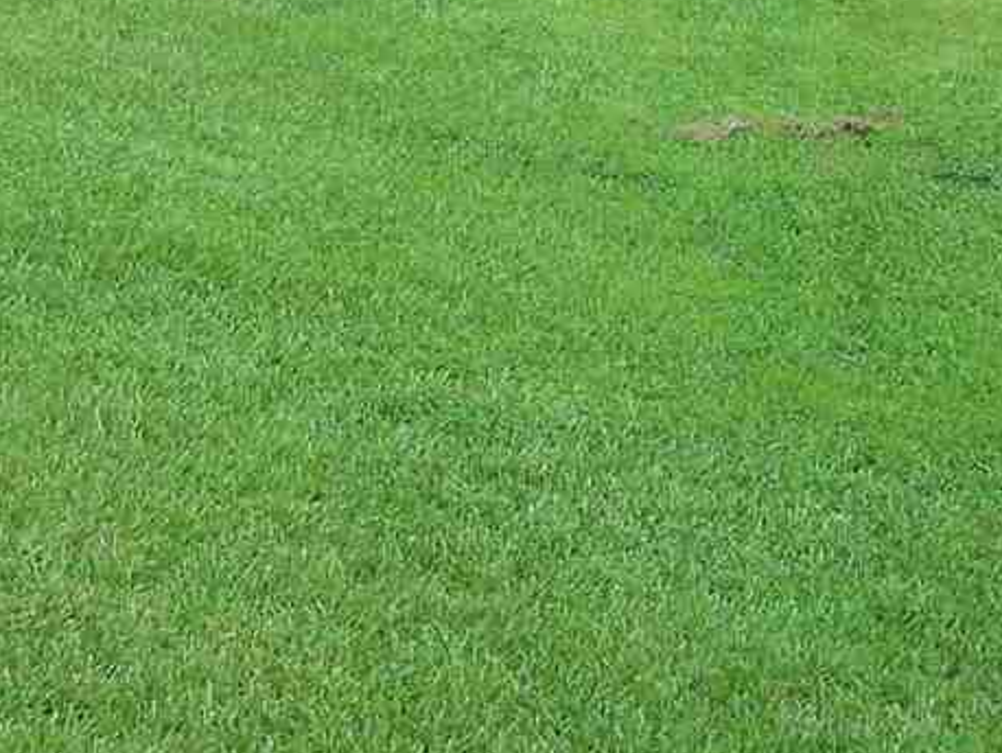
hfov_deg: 18.5
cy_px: -70
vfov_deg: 13.7
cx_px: 445
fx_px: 3070
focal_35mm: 106
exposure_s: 1/160
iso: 80
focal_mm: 6.3
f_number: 2.8
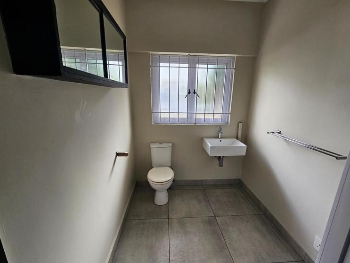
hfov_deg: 102.1
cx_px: 178
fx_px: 142
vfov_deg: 85.6
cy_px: 136
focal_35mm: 14
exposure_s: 1/50
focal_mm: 2.2
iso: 125
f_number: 2.2
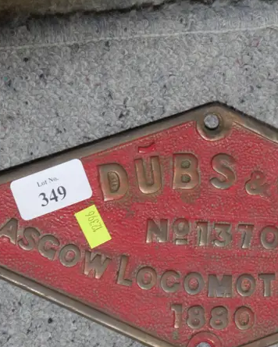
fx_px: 1479
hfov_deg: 10.7
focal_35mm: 144
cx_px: 213
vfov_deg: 13.3
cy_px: 265
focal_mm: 32
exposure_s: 1/80
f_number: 5.4
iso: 1000
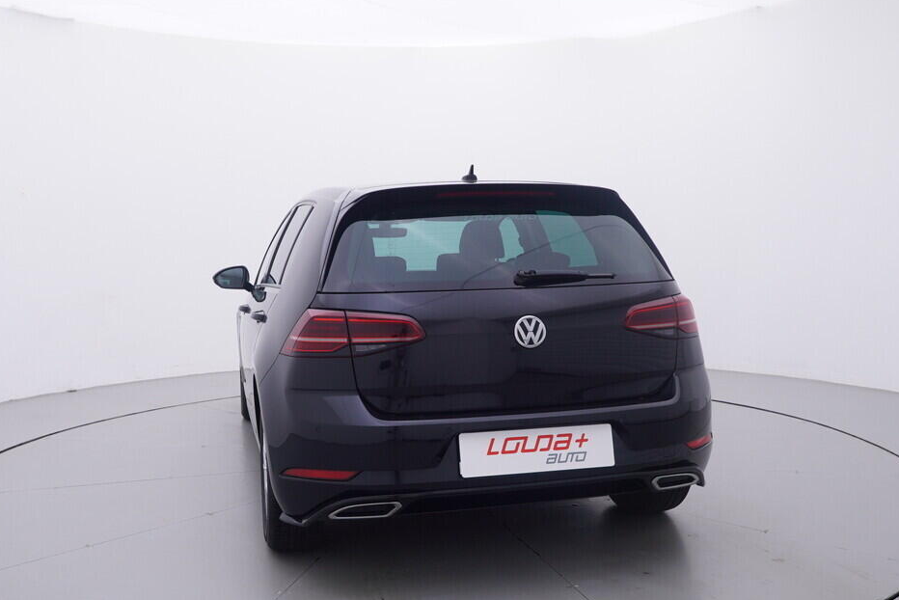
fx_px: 869
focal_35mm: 35
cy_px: 341
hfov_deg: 54.7
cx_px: 425
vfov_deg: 38.0
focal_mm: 15
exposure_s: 1/80
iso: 200
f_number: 5
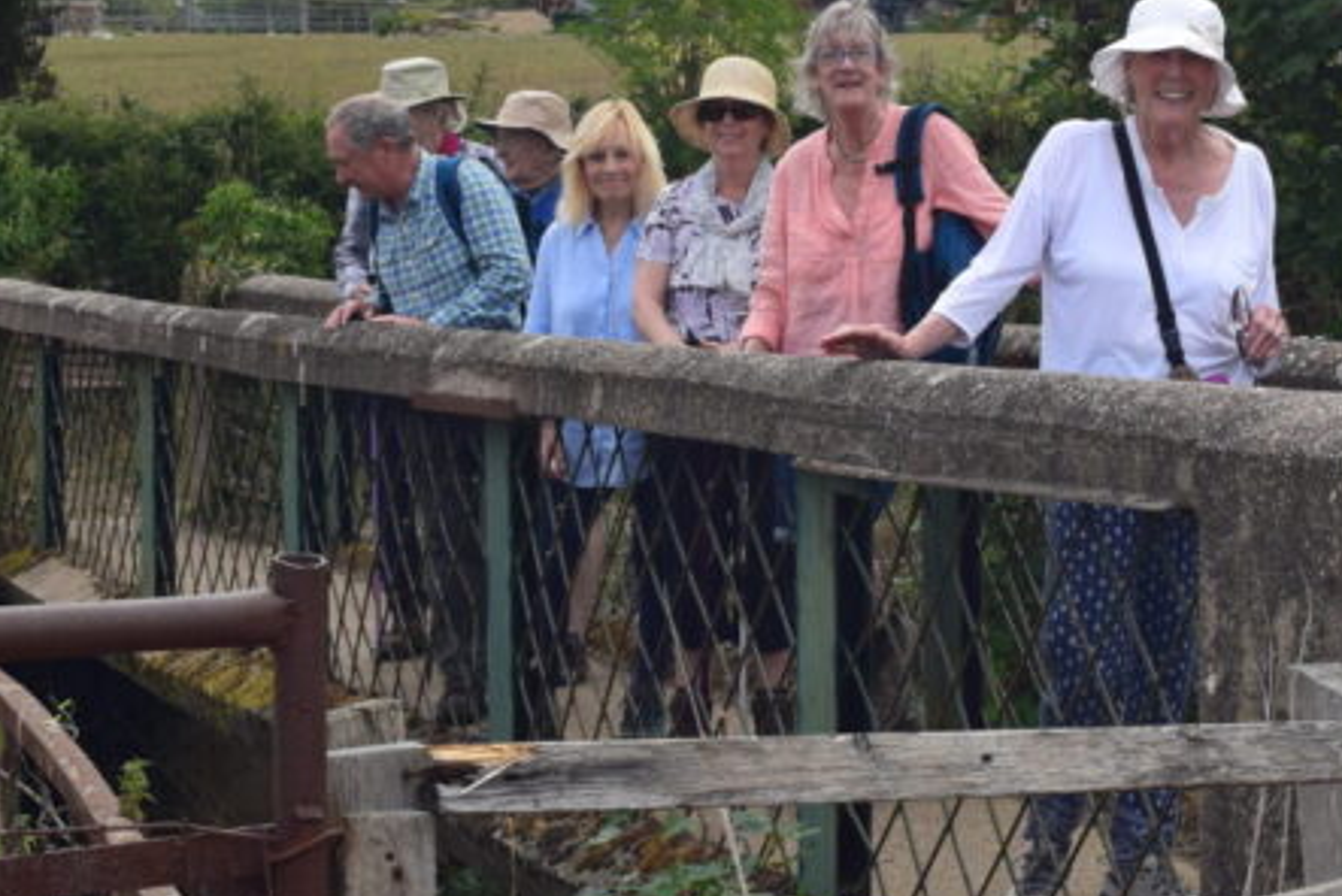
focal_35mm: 104
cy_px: 301
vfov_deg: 13.2
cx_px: 1088
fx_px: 3879
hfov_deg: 19.4
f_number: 8
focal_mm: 30
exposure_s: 1/250
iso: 200
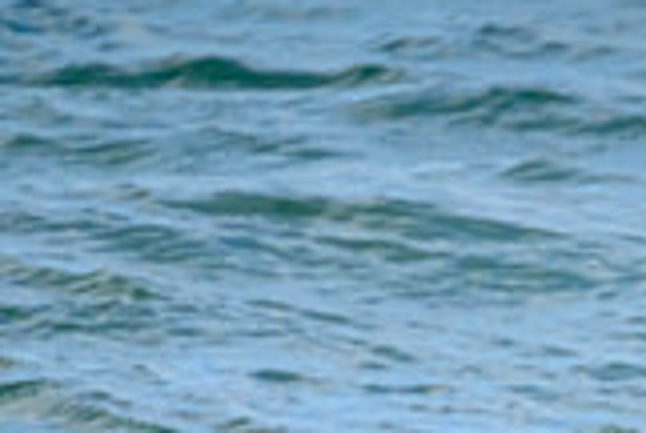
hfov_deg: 0.7
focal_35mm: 2879
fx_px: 51757
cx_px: 746
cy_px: 692
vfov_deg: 0.5
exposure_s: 1/2000
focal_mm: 800
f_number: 11
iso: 2500
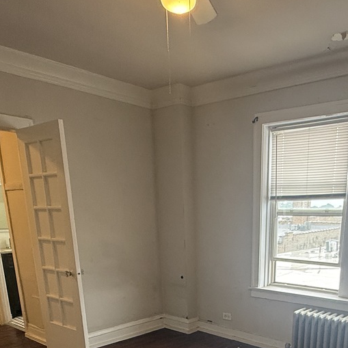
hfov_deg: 46.3
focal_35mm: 35
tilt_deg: -15.3
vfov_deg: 42.0
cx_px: 239
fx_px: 398
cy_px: 334
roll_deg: +0.2
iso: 200
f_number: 2.2
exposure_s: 1/120
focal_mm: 2.22
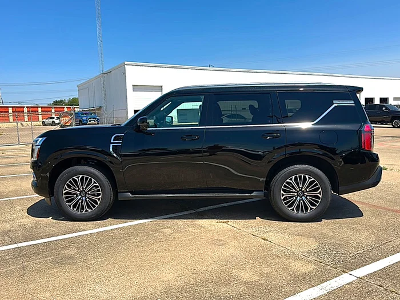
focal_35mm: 25
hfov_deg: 69.4
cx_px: 200
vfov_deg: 54.9
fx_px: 289
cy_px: 150
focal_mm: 6.86
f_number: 1.78
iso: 80
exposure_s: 1/5917
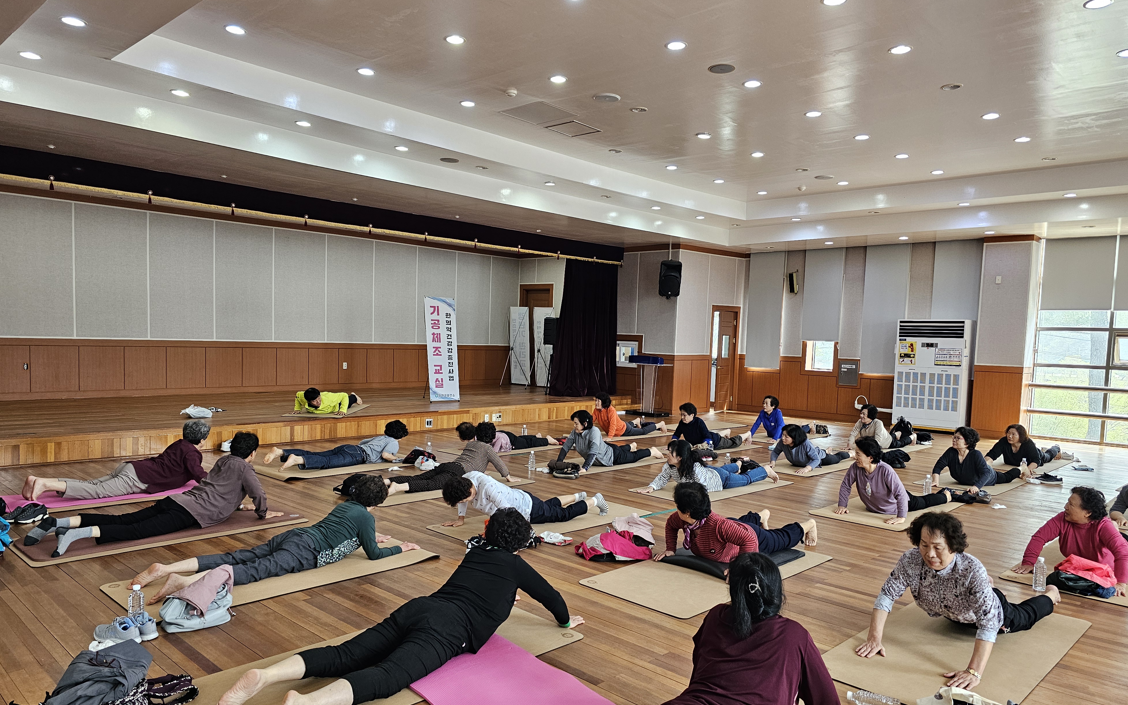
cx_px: 555
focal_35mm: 25
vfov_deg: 49.2
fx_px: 769
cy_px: 393
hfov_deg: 72.5
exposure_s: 1/120
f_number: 1.7
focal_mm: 6.3
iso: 200
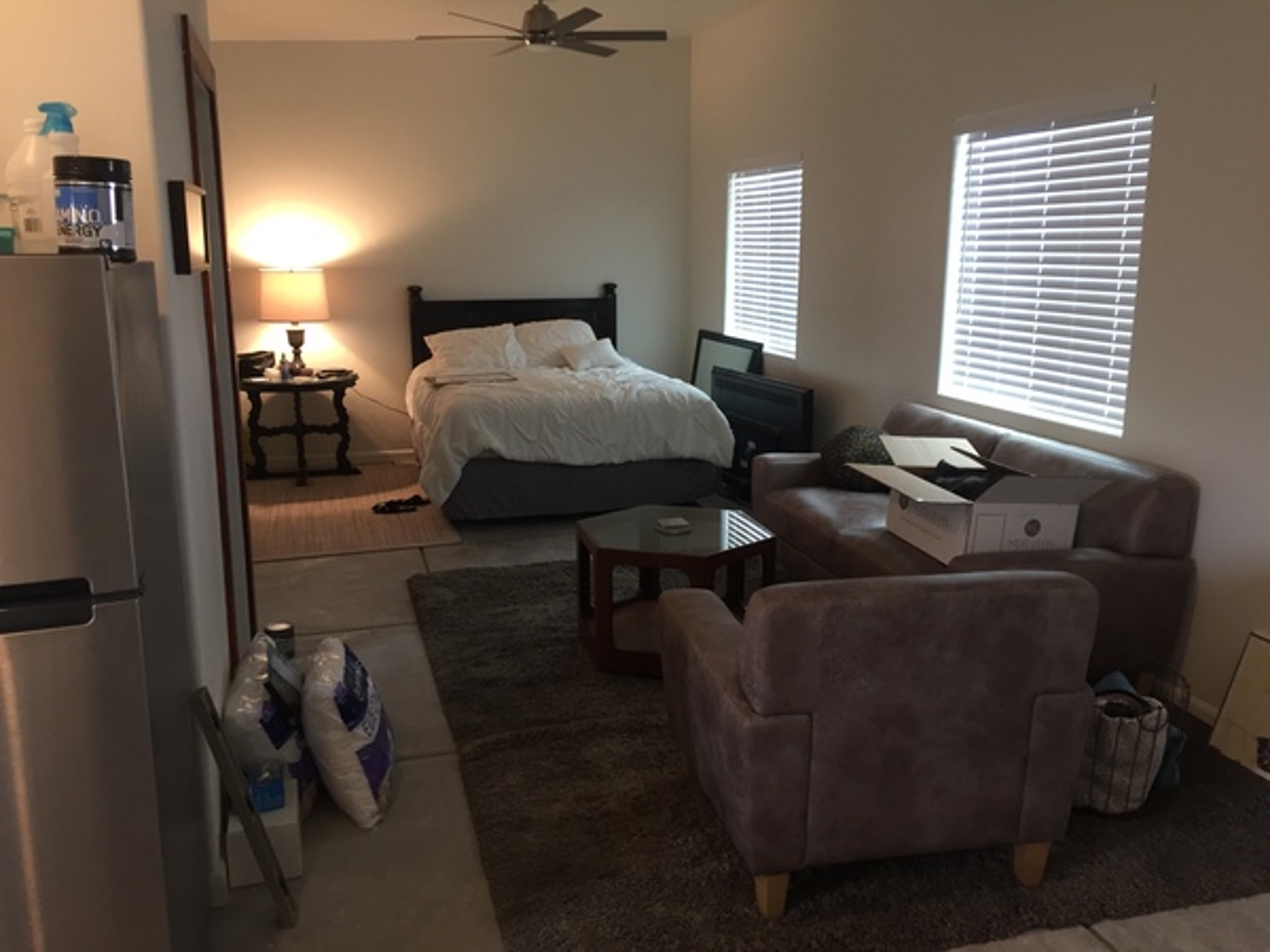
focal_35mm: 29
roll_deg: +0.6
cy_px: 476
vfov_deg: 48.2
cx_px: 635
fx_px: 1064
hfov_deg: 61.7
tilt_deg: -11.7
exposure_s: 1/30
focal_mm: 4.15
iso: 100
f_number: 2.2
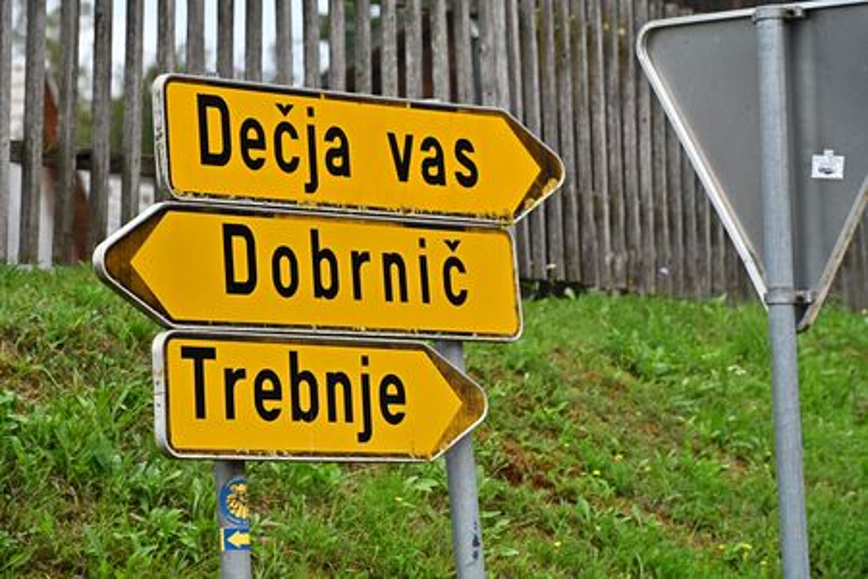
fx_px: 4822
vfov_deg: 6.9
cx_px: 434
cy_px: 290
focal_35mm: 200
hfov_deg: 10.3
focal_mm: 200
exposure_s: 1/2000
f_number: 9
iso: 1600
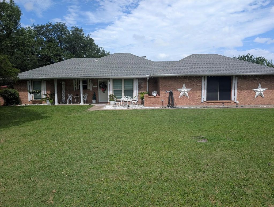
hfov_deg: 71.5
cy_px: 104
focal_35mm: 24
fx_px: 190
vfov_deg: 56.9
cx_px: 137
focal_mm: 6.9
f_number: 1.68
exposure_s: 1/1103
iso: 21
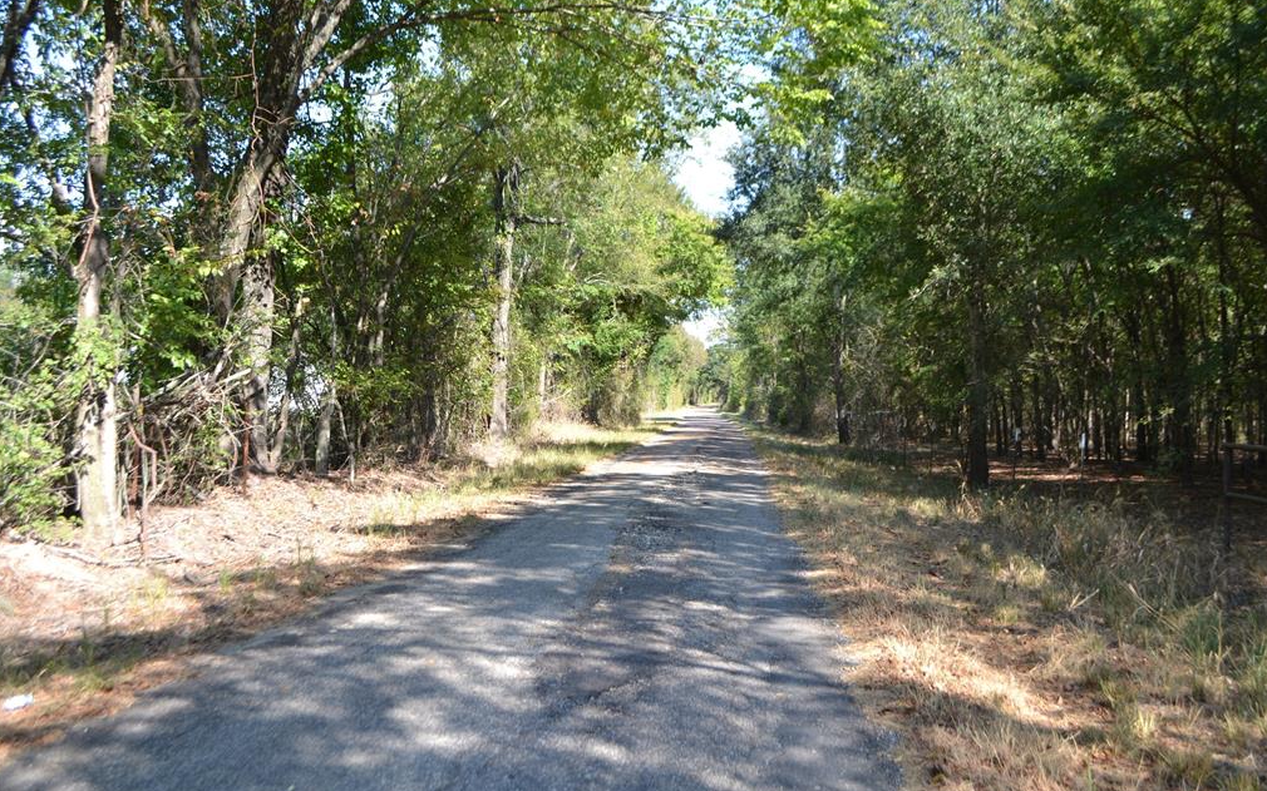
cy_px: 371
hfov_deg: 61.2
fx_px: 1070
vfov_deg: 40.6
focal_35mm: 31
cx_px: 636
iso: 100
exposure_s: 1/125
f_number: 5.6
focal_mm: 20
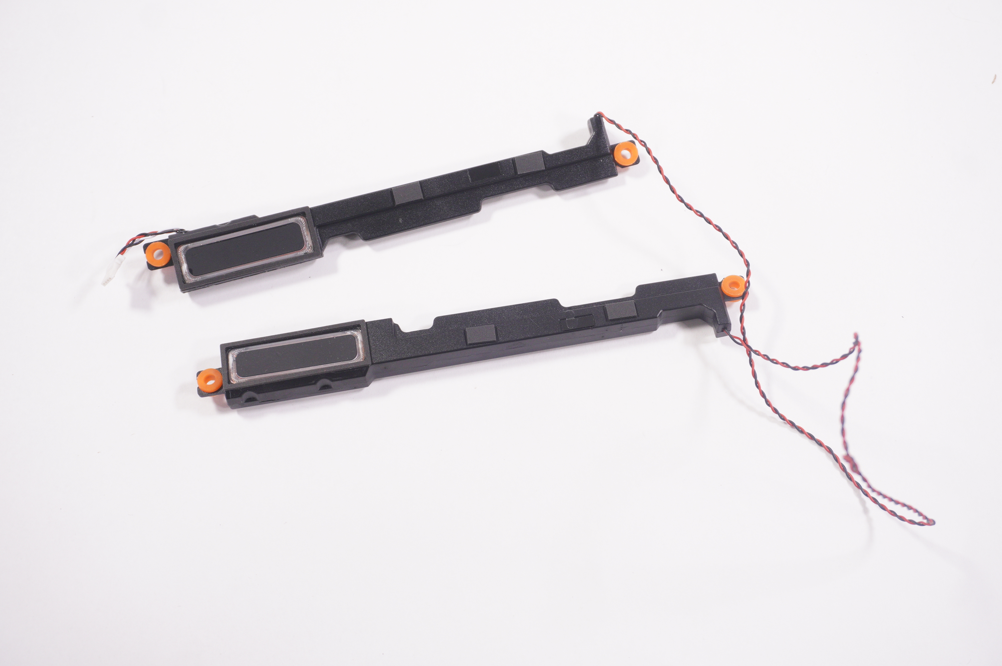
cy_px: 333
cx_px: 501
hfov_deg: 45.0
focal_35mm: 44
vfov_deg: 30.8
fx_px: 1210
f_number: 5.6
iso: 800
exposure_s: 1/200
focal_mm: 29
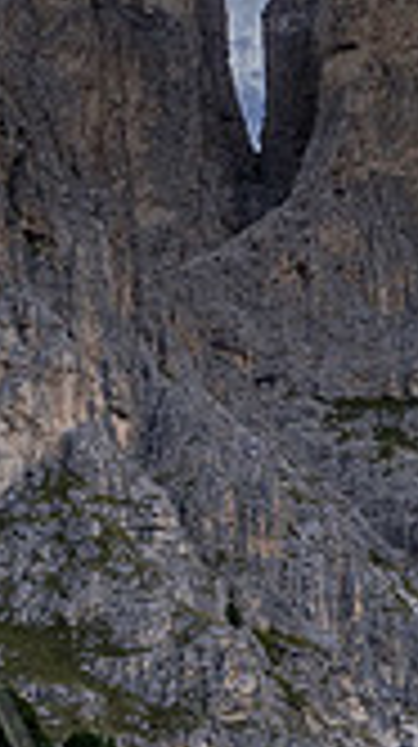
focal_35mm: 132
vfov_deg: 16.2
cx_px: 378
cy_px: 578
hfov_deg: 9.1
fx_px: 2609
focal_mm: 24
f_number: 5.6
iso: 280
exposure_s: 1/200
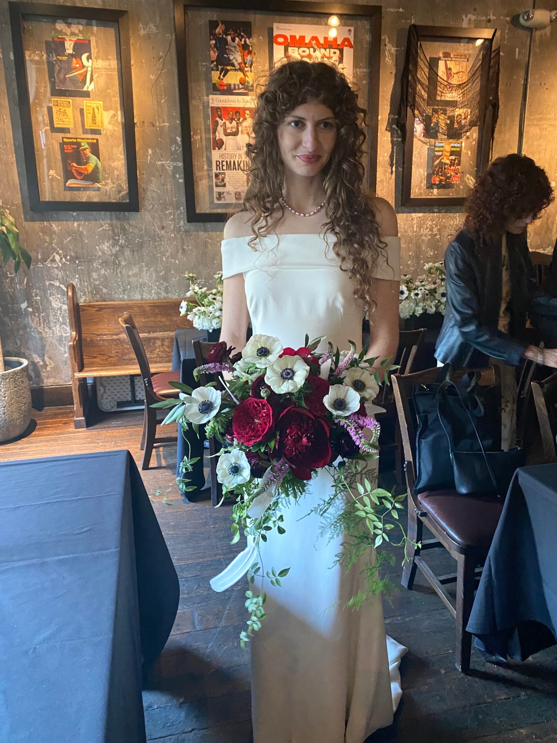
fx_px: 558
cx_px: 278
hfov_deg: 53.1
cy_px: 372
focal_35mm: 26
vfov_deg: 67.3
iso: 500
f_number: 1.8
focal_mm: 4.25
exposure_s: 1/30
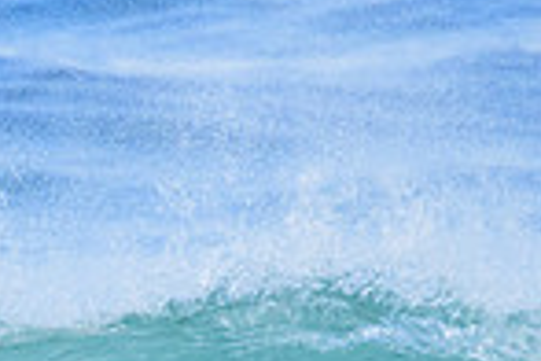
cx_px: -180
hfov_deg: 0.7
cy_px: 418
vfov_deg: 0.4
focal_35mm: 3150
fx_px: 47334
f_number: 11
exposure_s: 1/1600
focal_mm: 800
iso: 5600
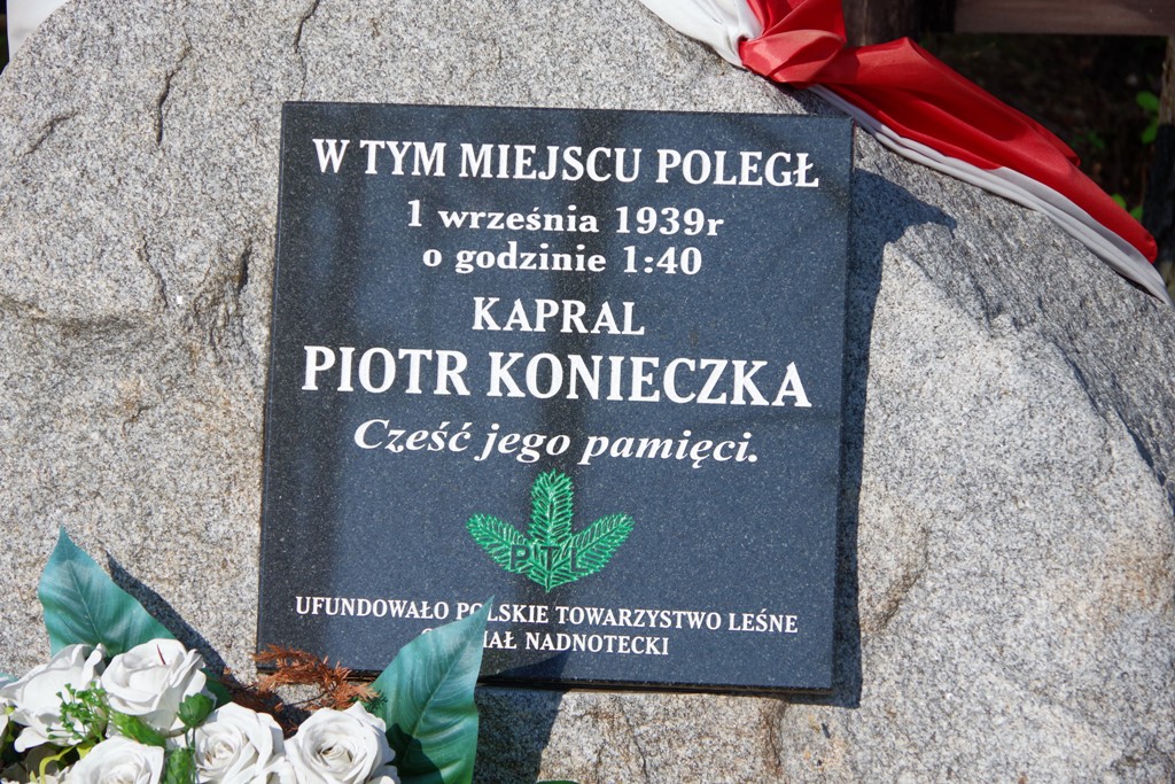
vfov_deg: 10.4
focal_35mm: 132
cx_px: 588
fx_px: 4309
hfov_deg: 15.5
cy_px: 392
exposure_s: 1/640
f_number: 7.1
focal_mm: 88
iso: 200
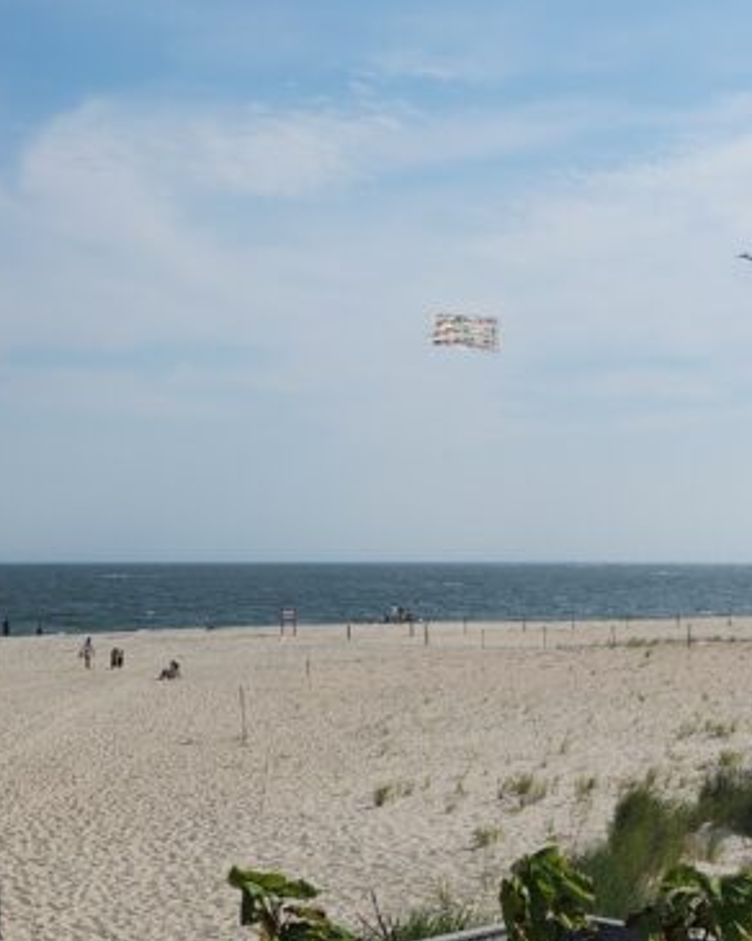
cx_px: 505
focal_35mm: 63
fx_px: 1753
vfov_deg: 29.7
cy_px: 278
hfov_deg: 24.1
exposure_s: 1/4385
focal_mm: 5.4
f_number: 1.8
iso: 20
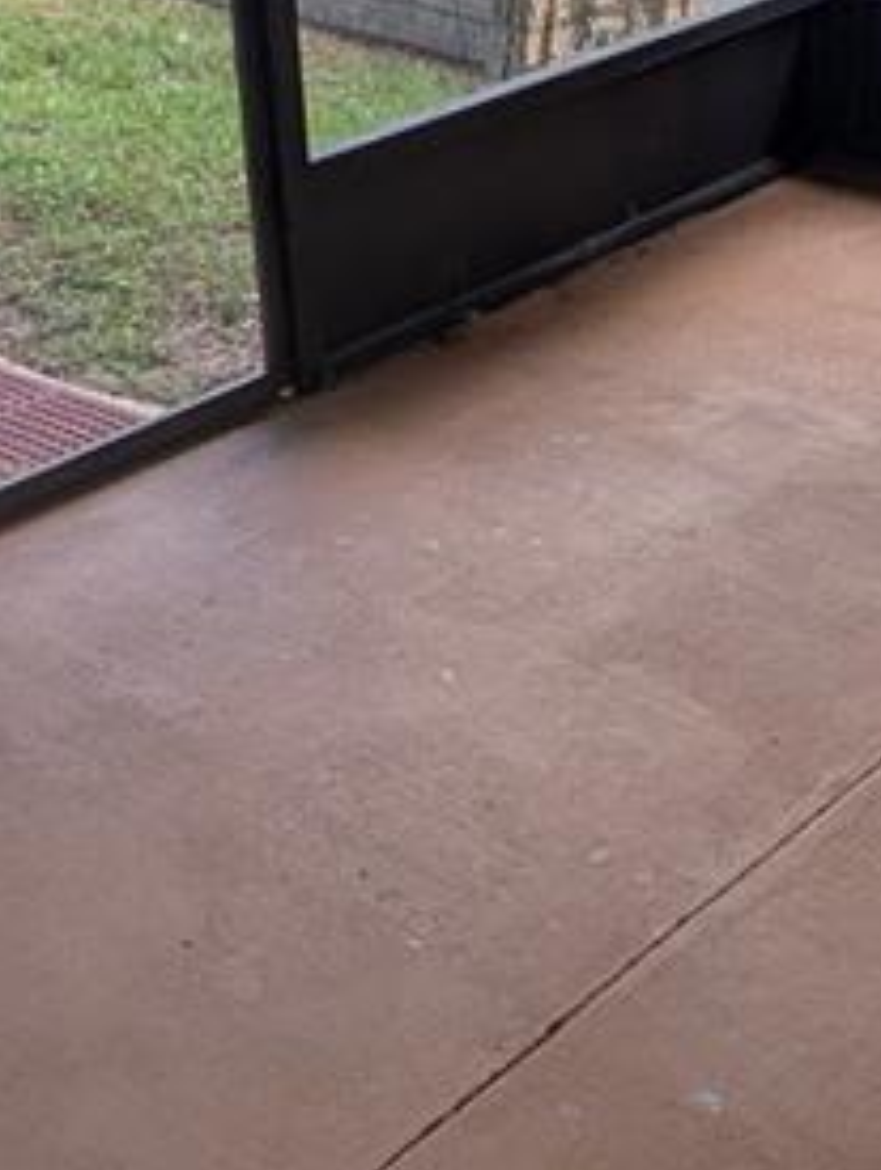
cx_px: 551
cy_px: 528
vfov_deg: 31.6
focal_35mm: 61
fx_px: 2065
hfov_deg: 24.0
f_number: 2.2
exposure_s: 1/60
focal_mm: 1.83
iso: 37
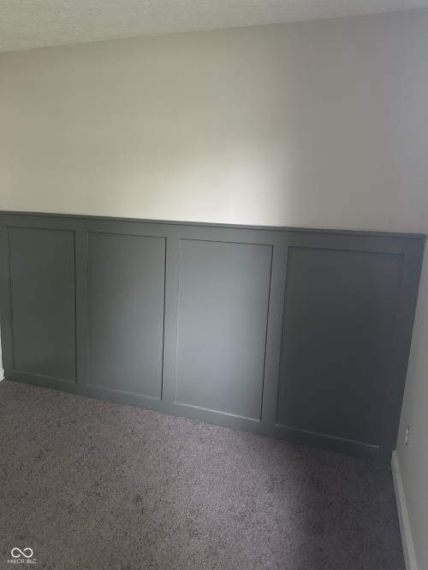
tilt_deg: -9.3
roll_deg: -2.5
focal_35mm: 24
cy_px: 285
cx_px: 214
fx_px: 396
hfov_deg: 56.8
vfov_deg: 71.6
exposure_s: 1/61
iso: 250
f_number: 1.78
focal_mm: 6.86
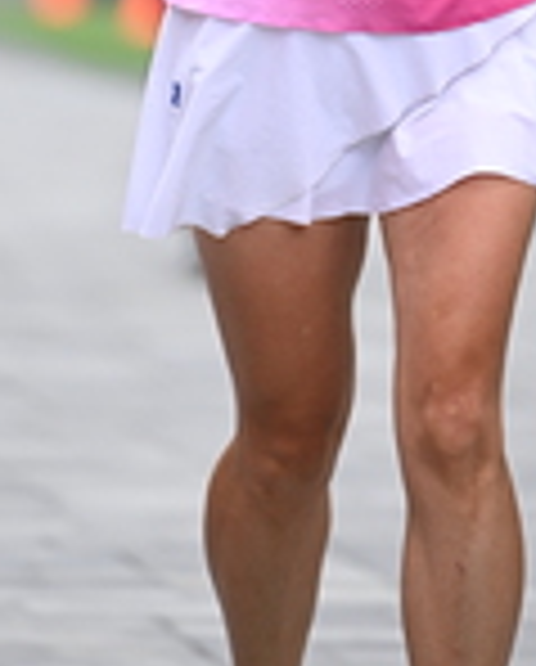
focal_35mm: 696
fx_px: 13759
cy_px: -338
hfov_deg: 2.2
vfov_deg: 2.8
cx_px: 241
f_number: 2.8
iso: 640
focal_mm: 200
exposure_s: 1/2000
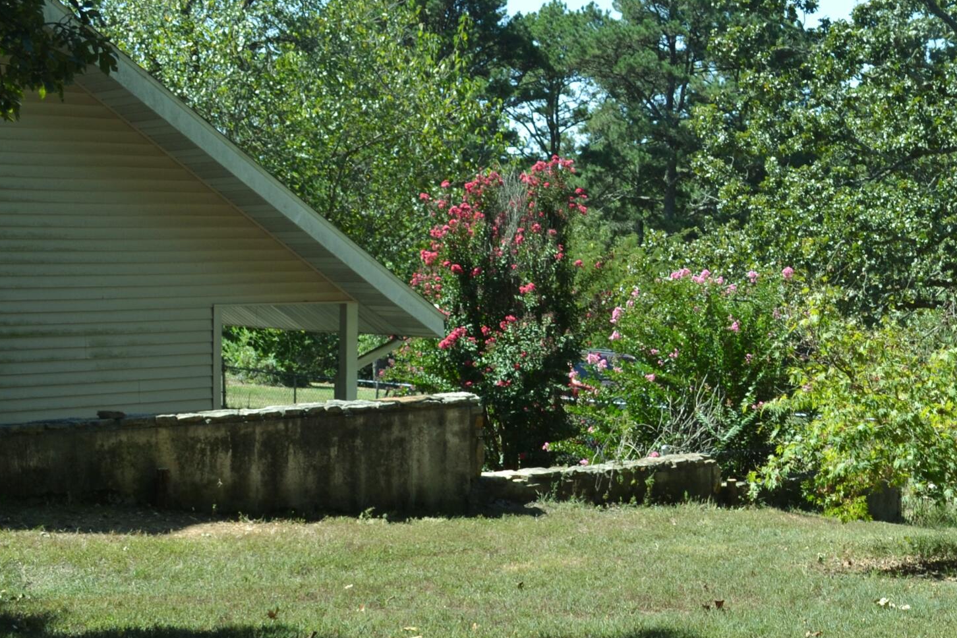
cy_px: 330
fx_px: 1648
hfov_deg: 30.8
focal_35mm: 62
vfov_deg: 21.9
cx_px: 873
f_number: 6.3
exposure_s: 1/160
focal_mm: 20
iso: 100
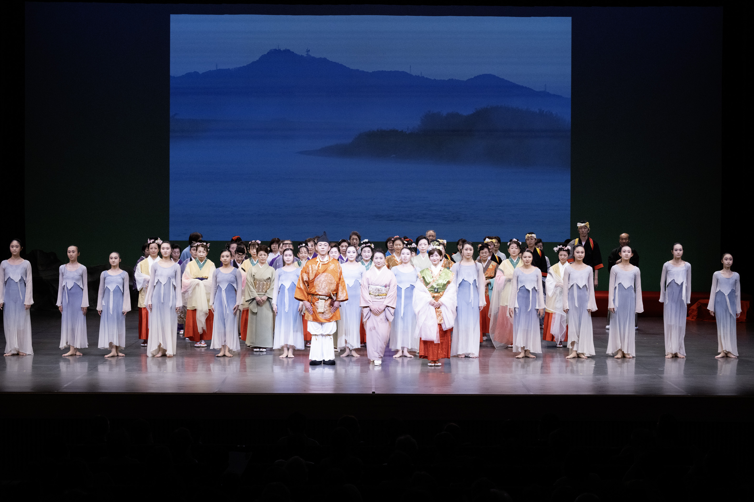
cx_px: 377
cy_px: 254
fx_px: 1277
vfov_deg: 22.3
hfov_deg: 32.9
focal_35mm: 61
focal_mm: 60
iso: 4000
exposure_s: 1/125
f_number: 8
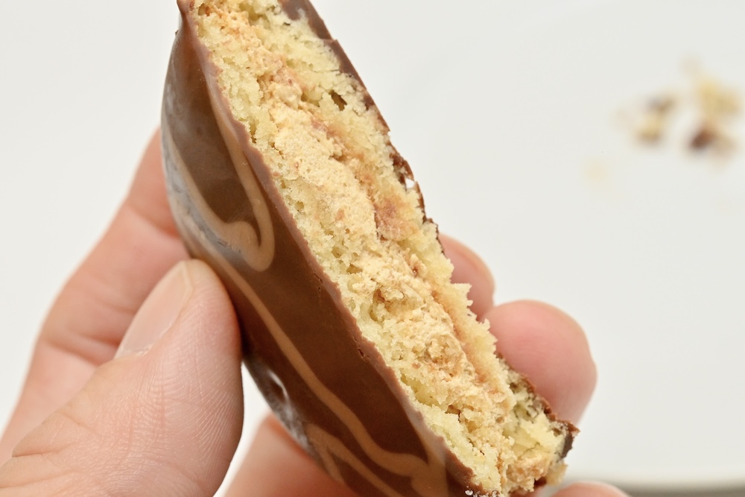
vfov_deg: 22.6
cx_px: 372
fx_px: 1242
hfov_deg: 33.4
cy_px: 248
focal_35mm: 60
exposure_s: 1/200
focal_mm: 60
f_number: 14
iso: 6400
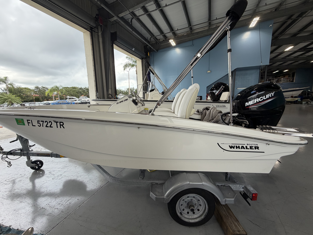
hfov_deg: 102.1
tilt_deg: -8.3
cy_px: 118
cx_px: 156
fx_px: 127
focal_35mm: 14
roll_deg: +2.3
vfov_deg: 85.7
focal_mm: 2.22
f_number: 2.2
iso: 40
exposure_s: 1/217
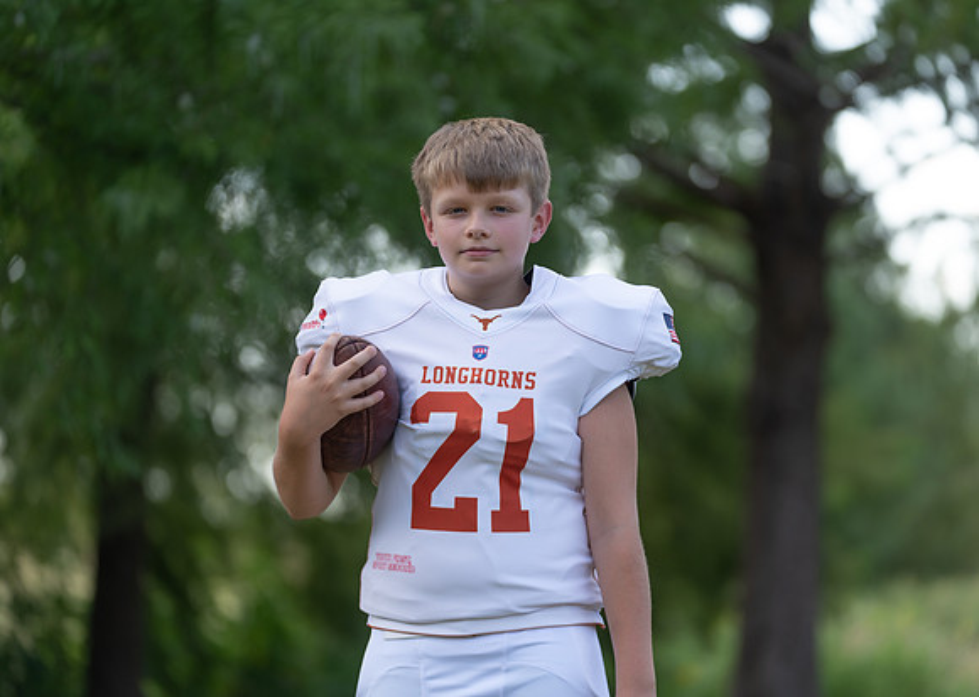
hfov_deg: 13.6
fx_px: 4114
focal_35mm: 148
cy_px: 359
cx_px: 513
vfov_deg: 9.7
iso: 100
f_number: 2.8
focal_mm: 137
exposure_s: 1/400
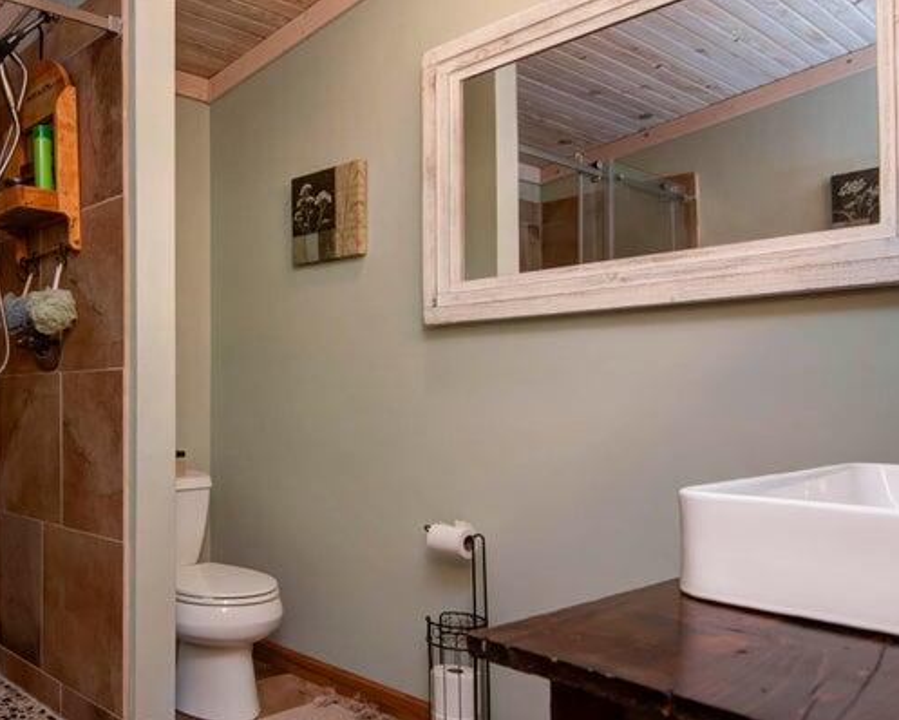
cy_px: 374
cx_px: 210
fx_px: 772
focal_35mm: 29
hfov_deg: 57.0
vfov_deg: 50.0
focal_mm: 16
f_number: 6.3
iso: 320
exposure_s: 1/8
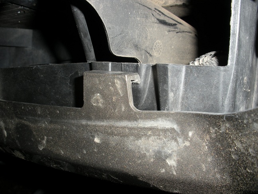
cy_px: 97
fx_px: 268
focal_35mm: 36
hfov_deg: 51.4
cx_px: 129
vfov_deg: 39.7
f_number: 5.6
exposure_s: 1/60
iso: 64
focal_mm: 6.3
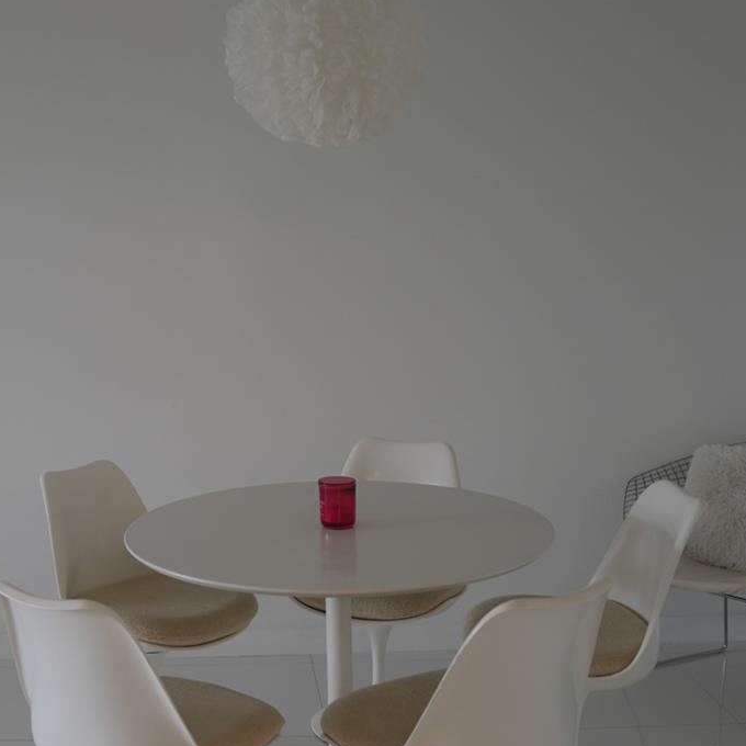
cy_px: 352
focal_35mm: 48
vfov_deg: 35.3
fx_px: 1170
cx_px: 183
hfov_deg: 34.6
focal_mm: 24
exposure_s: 1/50
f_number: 2.8
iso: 400
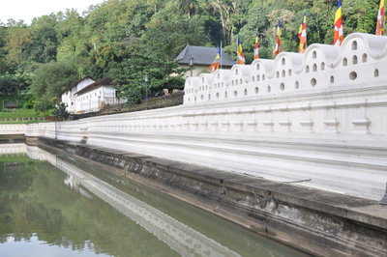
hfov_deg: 53.2
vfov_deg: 36.8
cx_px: 194
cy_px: 128
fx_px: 387
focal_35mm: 36
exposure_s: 1/100
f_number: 10
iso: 200
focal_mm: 24
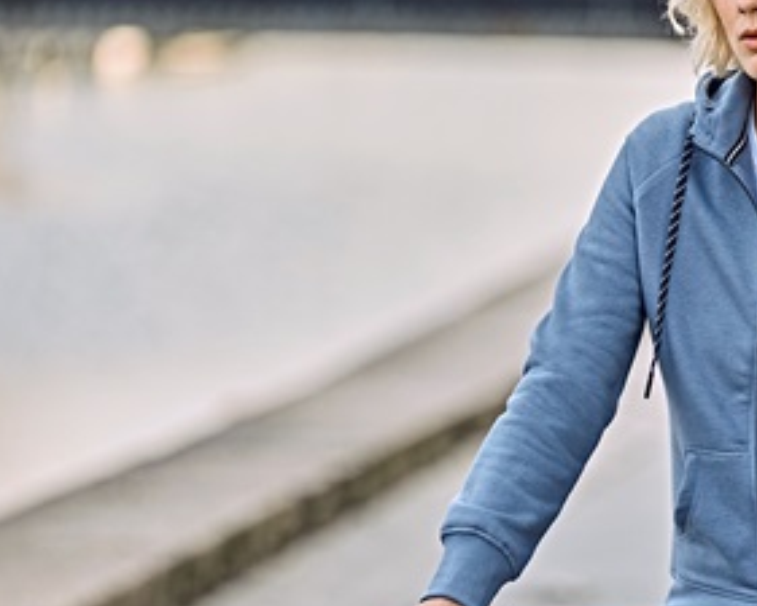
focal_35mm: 335
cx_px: 614
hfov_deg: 5.8
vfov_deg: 4.6
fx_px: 7508
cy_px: 267
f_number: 2.8
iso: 1250
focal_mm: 167
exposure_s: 1/3200
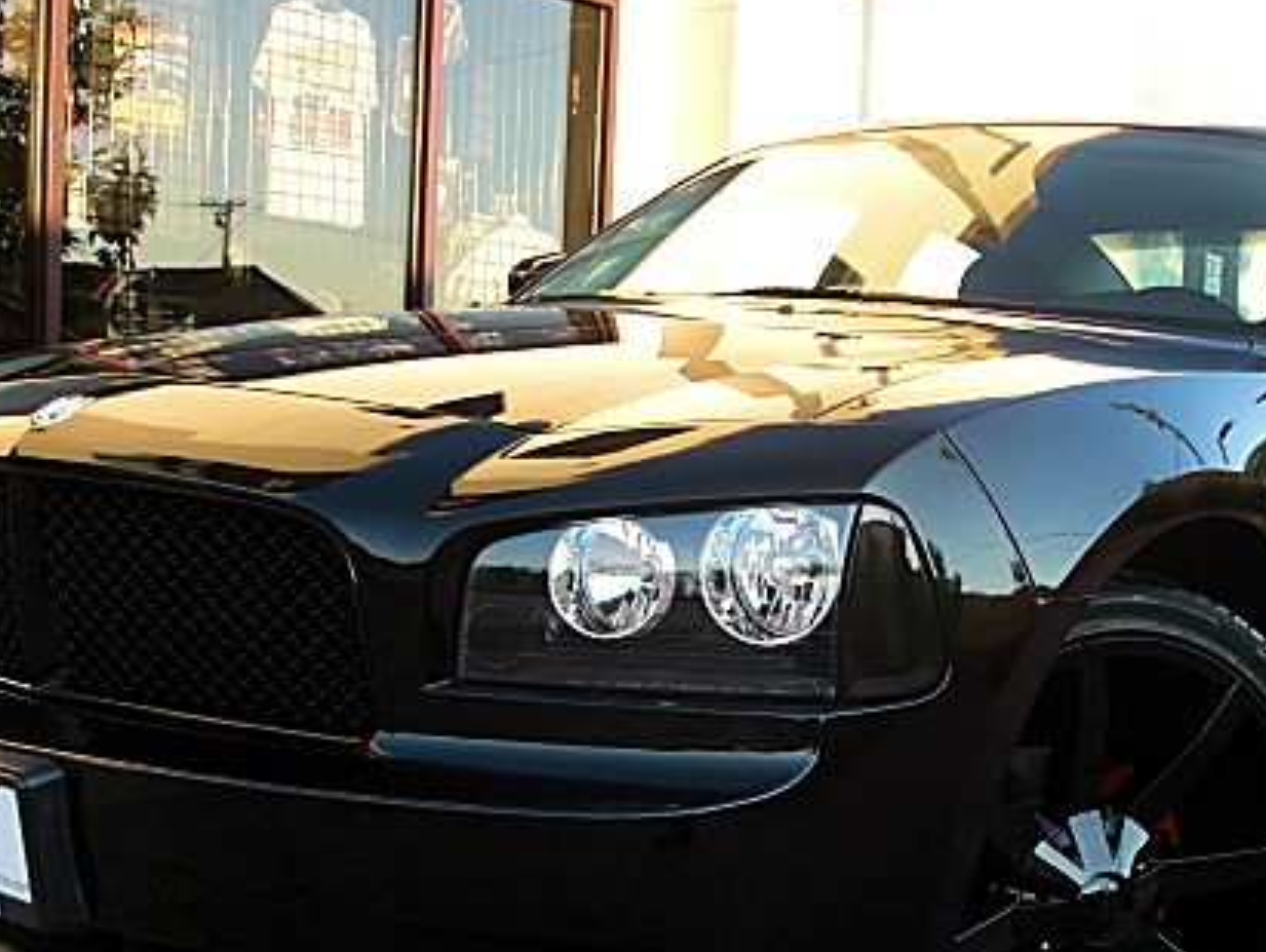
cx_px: 739
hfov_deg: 34.2
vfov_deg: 26.0
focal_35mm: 56
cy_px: 656
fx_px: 2050
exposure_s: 1/100
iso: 50
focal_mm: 6.3
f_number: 2.8
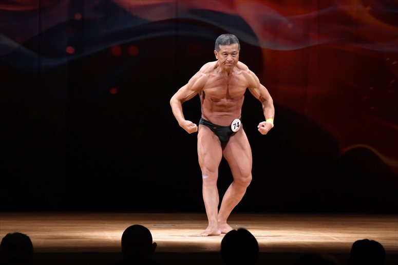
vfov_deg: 5.7
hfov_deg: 8.6
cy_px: 132
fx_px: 2652
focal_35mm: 240
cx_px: 199
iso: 4000
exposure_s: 1/400
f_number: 5.6
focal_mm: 160
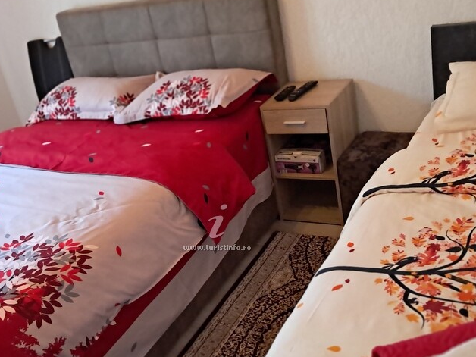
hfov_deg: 42.9
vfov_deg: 32.7
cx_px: 210
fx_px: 605
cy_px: 219
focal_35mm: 44
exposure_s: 1/50
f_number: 1.8
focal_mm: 4
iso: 500
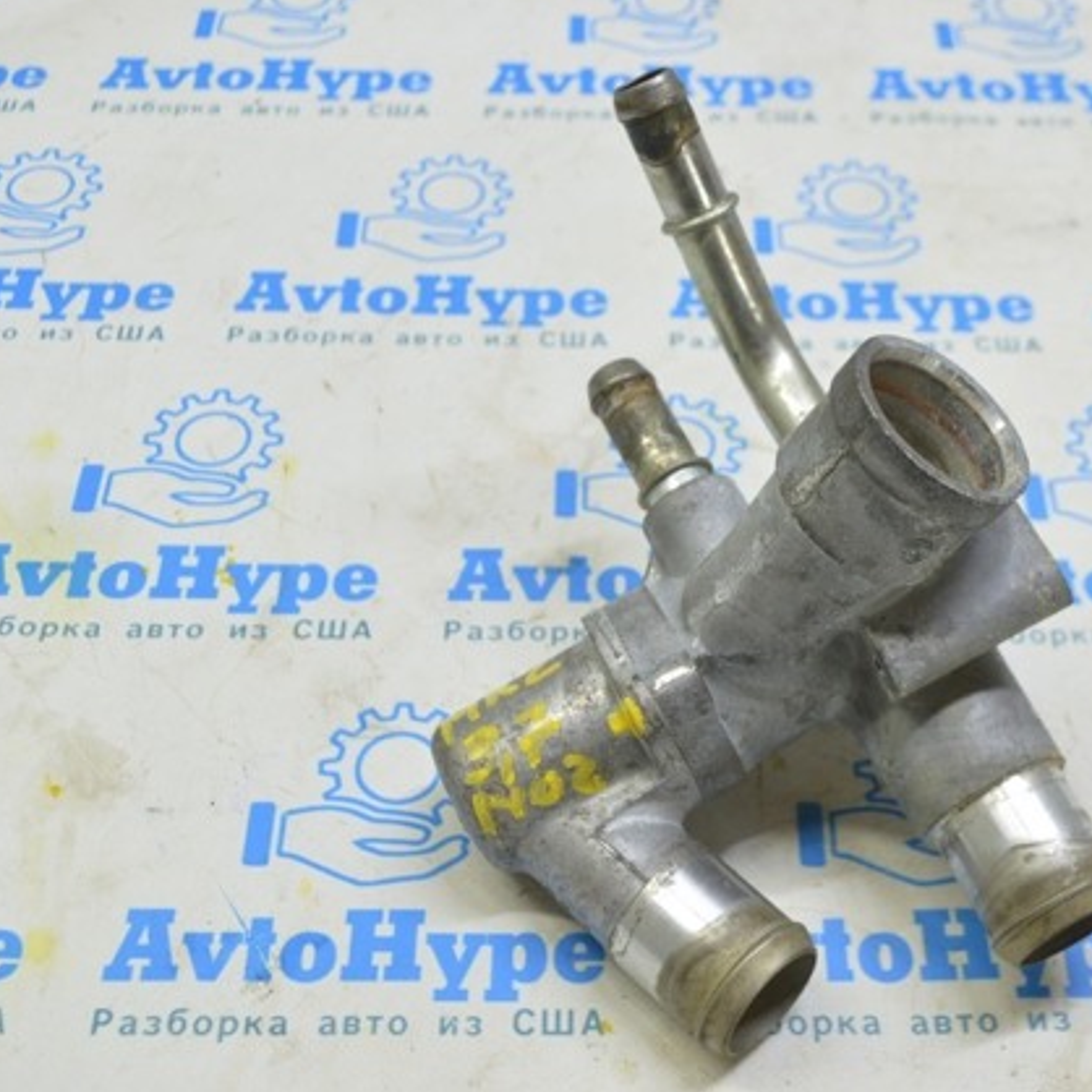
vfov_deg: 32.4
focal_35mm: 53
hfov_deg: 32.3
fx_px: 1879
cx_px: 656
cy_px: 542
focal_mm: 27
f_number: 5.6
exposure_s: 1/20
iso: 400
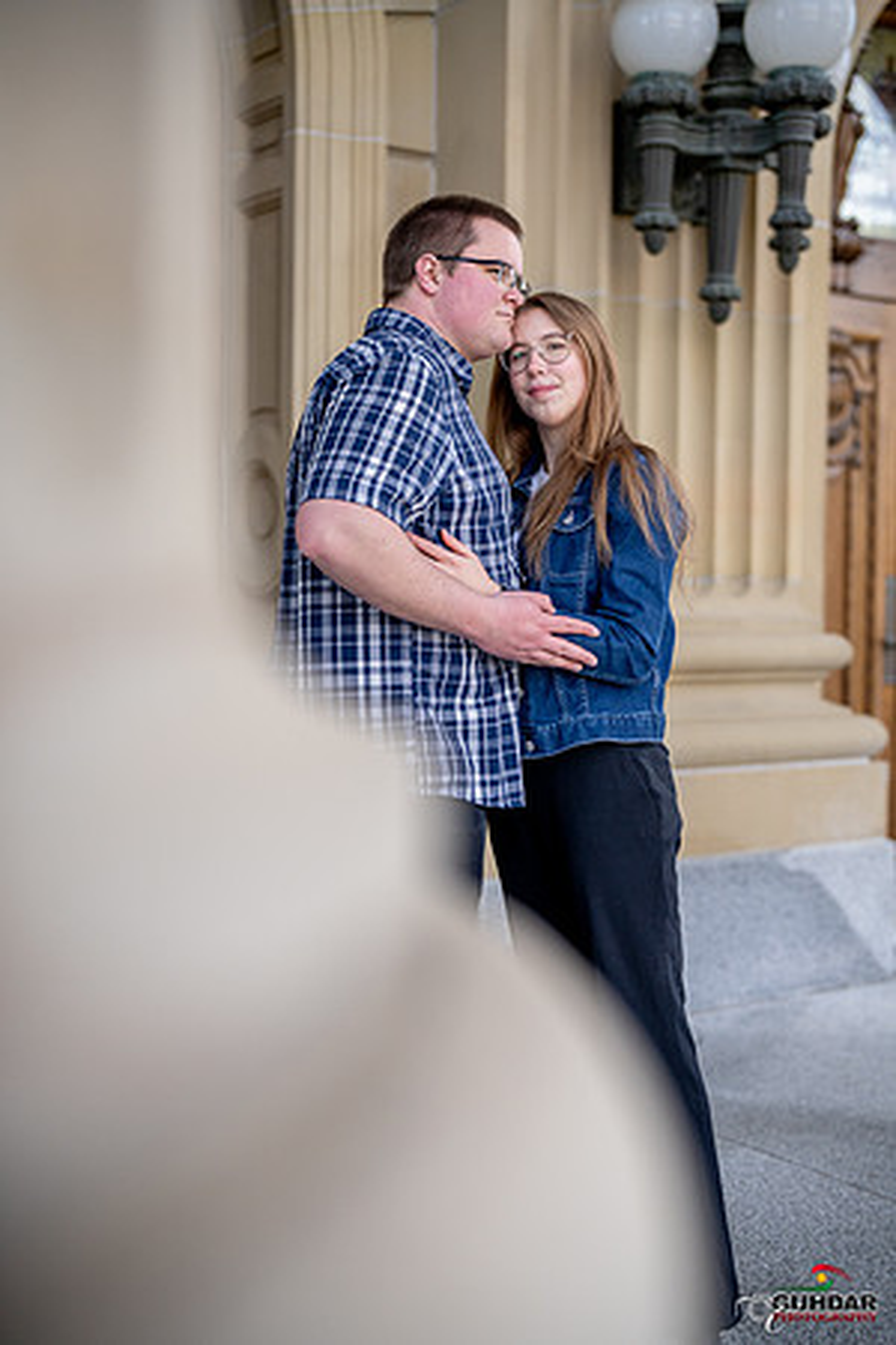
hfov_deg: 27.0
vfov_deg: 39.6
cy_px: 672
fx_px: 1867
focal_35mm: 50
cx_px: 448
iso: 1600
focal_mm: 50
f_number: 1.8
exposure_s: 1/6400
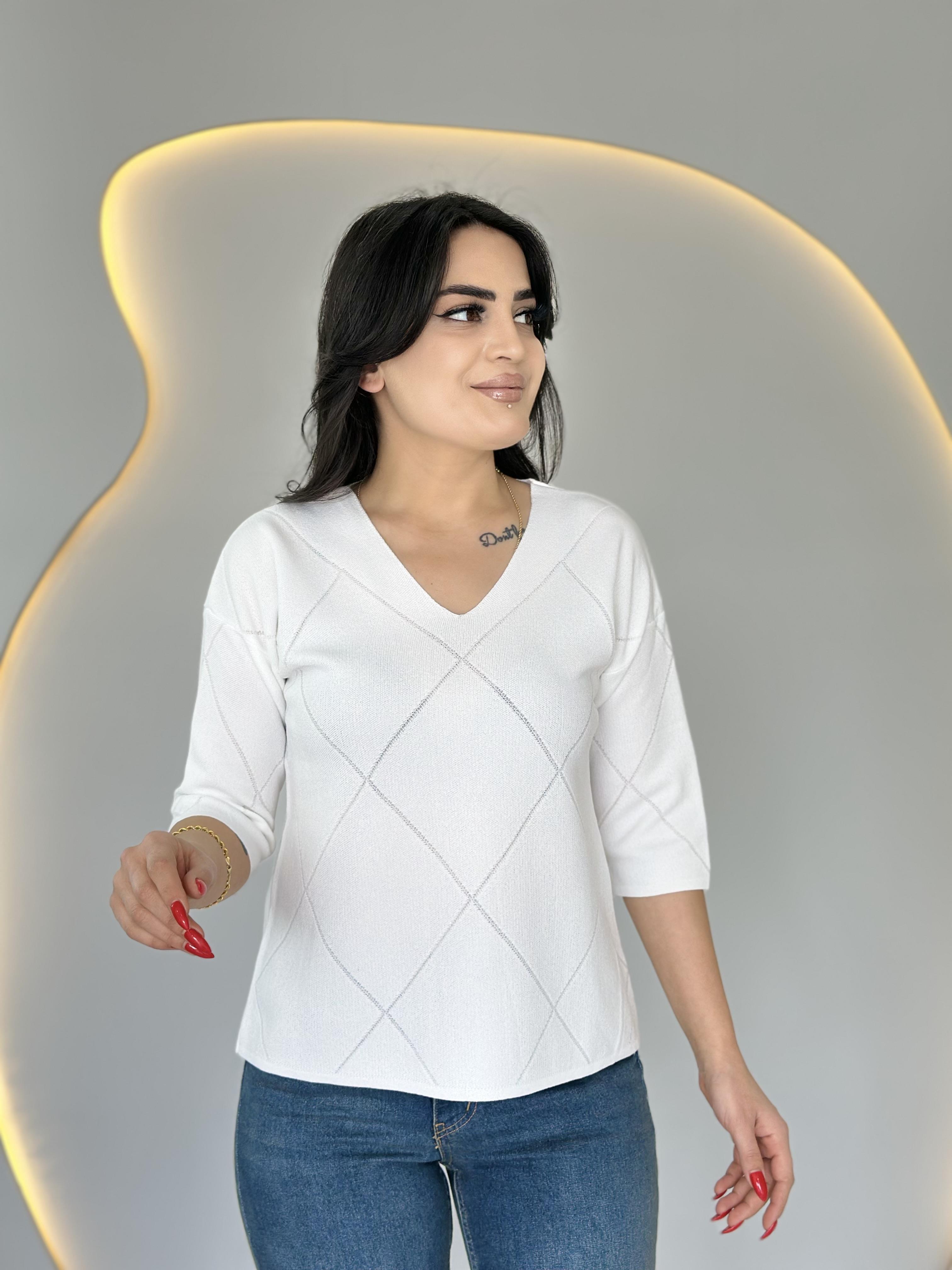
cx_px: 476
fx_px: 1760
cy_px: 635
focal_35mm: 48
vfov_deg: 39.7
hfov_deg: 30.3
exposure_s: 1/145
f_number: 1.78
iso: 64
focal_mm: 6.86
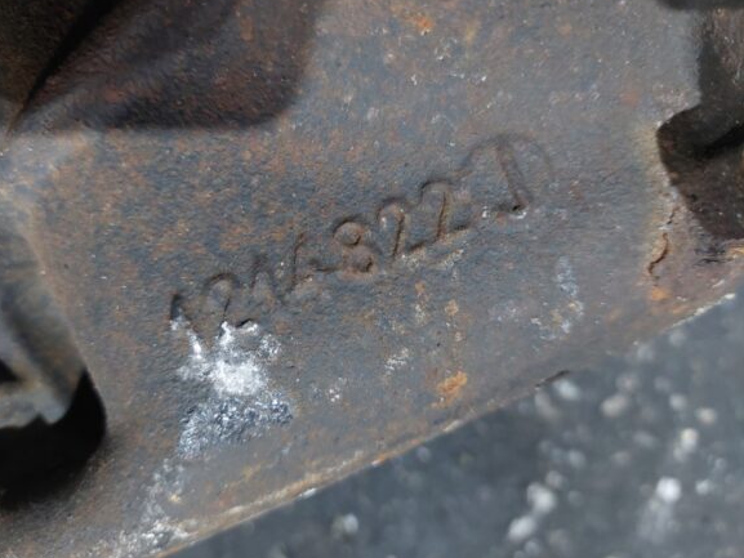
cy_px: 276
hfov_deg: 67.3
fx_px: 559
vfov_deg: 53.1
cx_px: 358
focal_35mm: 26
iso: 500
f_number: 1.8
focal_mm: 5.23
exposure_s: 1/25
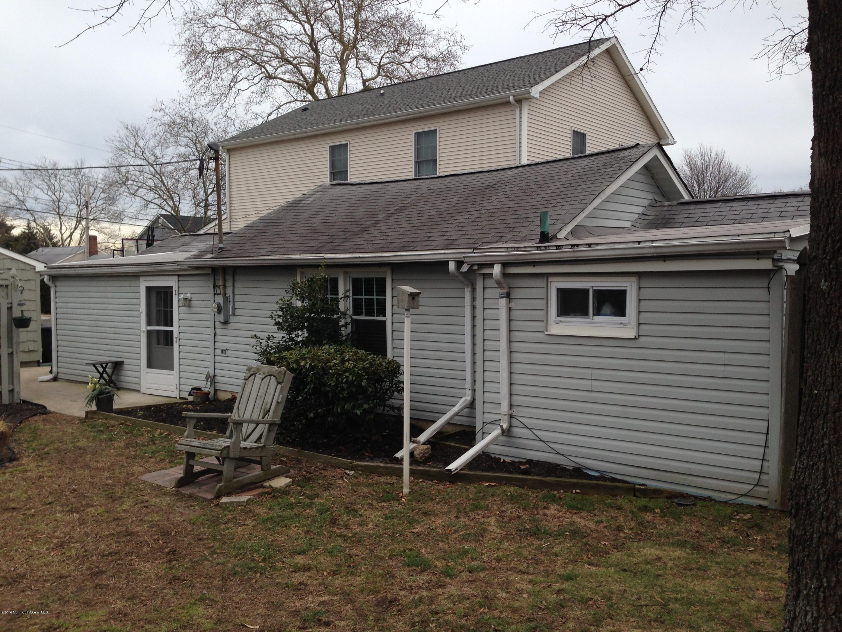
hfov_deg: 55.4
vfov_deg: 42.9
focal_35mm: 33
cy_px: 316
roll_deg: -1.4
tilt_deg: -4.0
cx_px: 421
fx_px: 803
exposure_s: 1/507
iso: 50
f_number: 2.4
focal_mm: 4.12
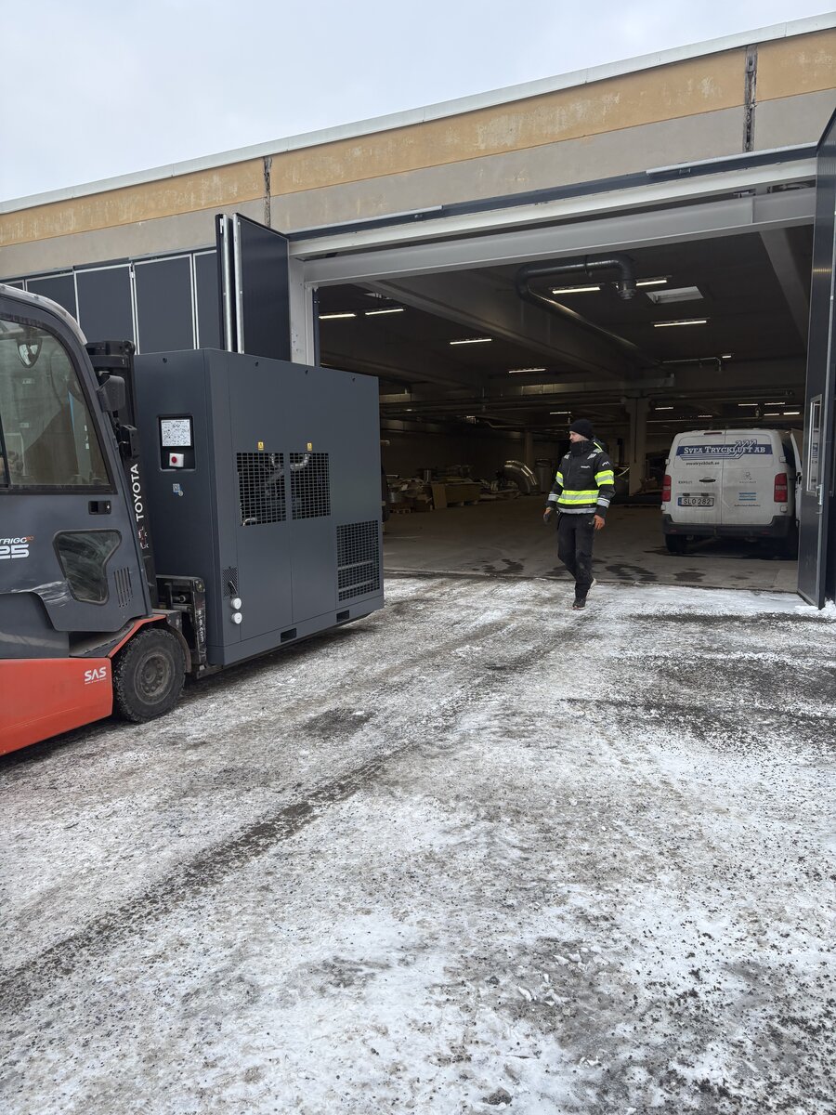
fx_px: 837
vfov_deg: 67.3
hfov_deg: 53.1
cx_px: 418
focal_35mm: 26
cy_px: 558
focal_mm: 5.96
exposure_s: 1/503
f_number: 1.6
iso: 50
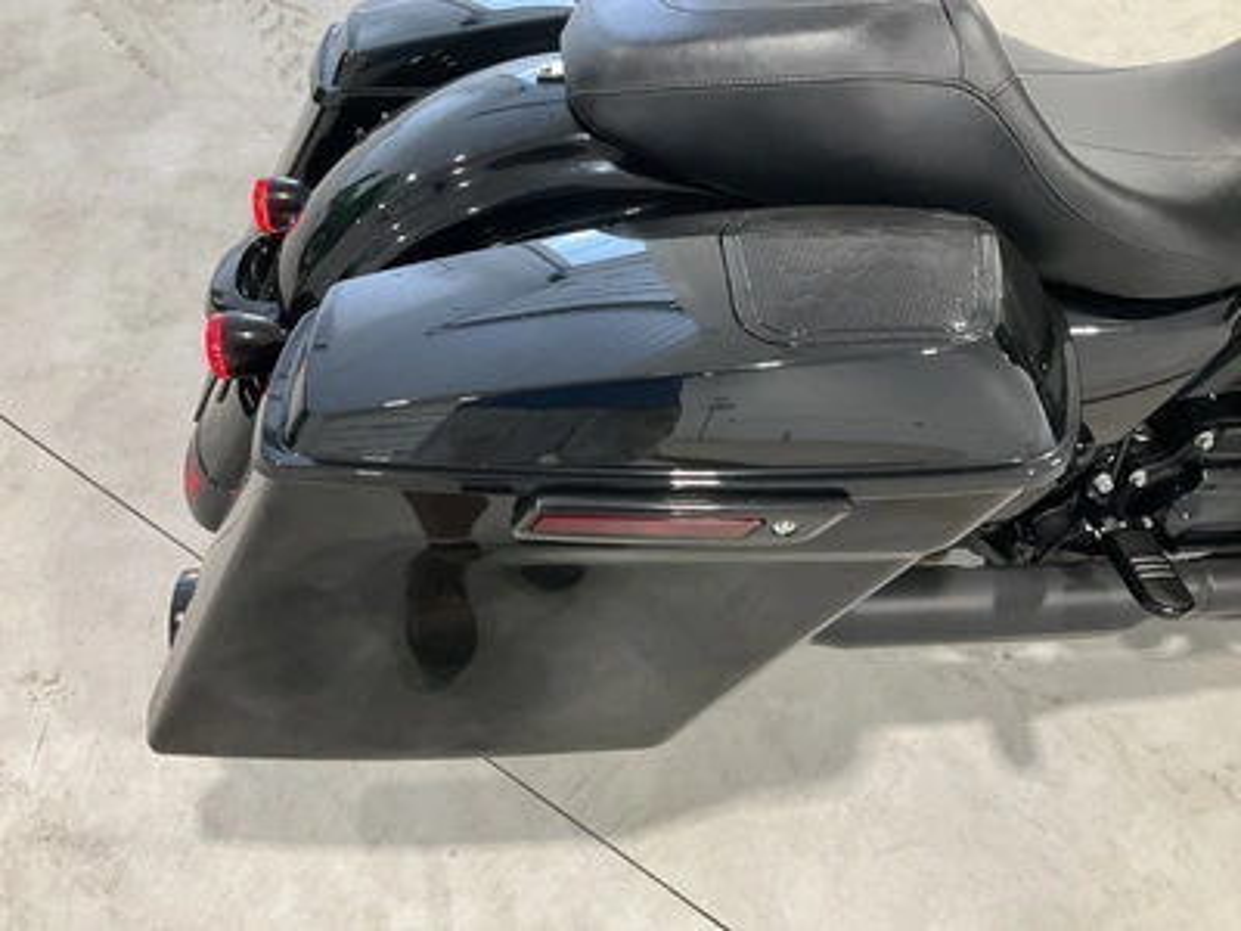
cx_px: 620
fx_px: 1040
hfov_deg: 61.7
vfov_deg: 48.2
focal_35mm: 29
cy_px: 466
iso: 100
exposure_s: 1/60
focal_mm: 3
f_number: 1.8
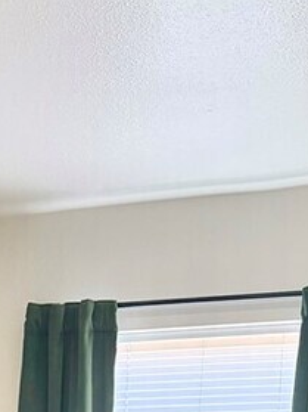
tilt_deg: -11.5
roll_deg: -0.9
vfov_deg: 13.7
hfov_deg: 11.4
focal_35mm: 124
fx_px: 1472
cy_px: 800
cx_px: -184
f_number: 1.78
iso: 200
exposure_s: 1/120
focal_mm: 6.76
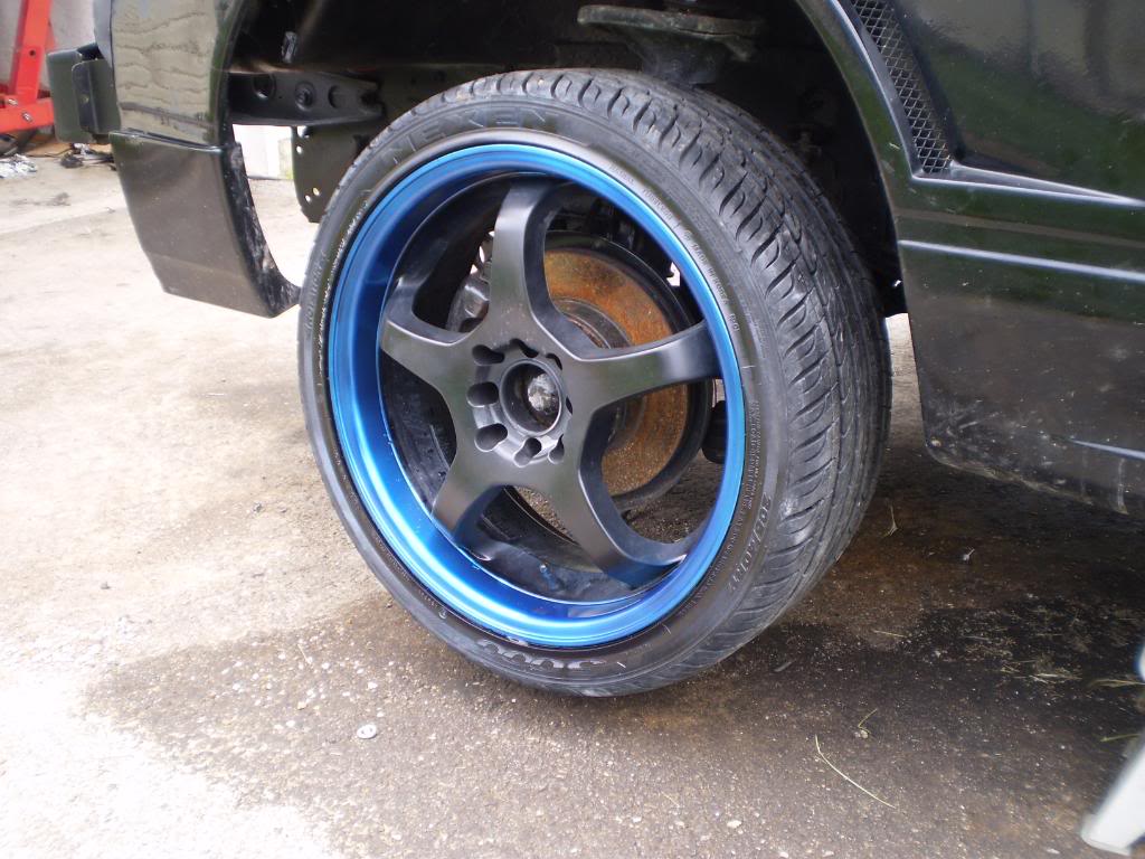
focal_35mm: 42
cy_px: 430
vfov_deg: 34.3
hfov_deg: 44.8
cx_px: 572
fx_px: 1389
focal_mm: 7.4
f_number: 3.5
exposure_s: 1/80
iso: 64
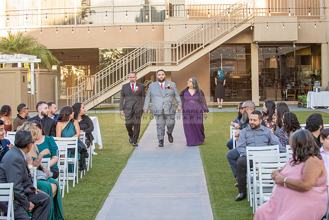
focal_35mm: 70
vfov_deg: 19.5
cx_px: 164
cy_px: 110
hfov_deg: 28.8
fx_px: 640
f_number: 4
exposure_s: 1/320
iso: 800
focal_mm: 70
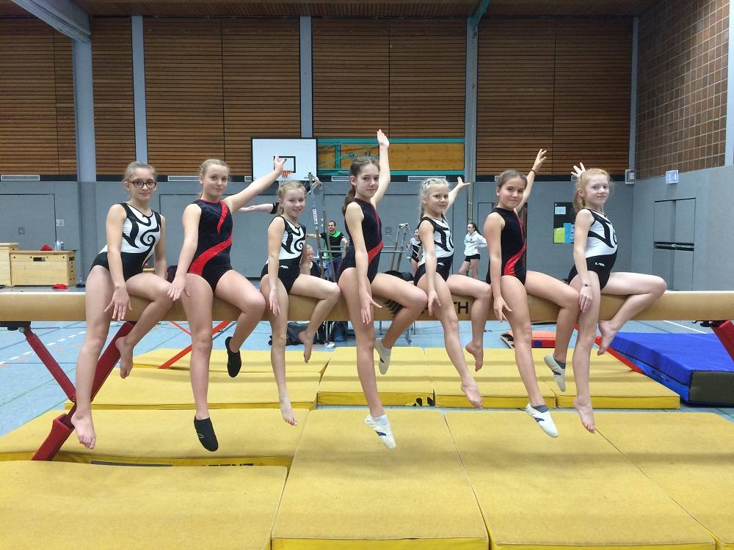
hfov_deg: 61.7
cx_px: 367
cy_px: 275
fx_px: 615
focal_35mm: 29
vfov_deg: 48.2
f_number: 2.2
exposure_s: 1/33
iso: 80
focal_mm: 4.15
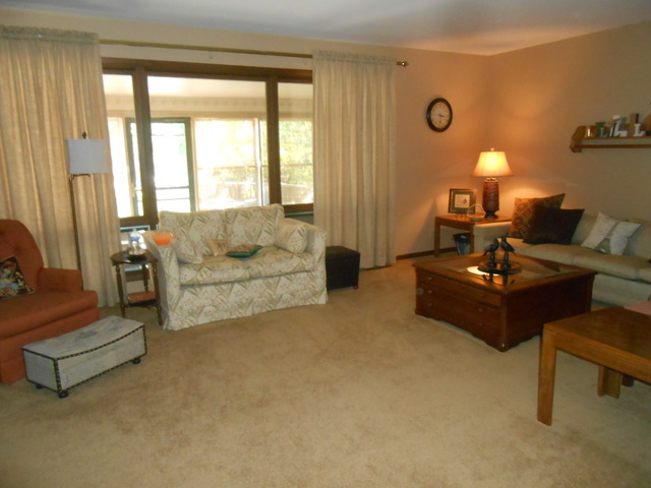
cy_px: 244
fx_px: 489
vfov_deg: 53.1
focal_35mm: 26
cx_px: 326
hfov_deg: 67.3
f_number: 3.5
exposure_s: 1/25
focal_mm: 4.6
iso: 640
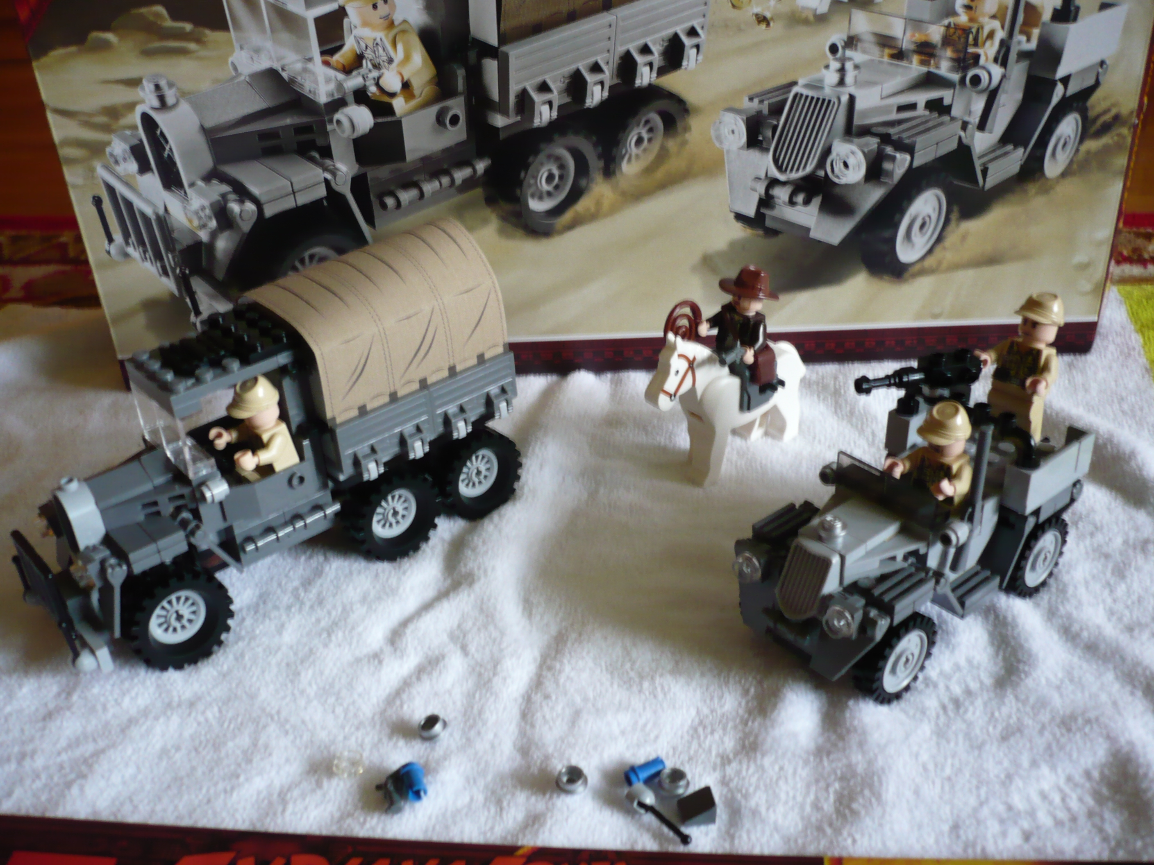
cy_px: 432
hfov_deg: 52.6
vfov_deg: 40.7
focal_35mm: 35
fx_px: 1167
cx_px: 577
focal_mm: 5.8
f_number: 2.8
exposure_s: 1/13
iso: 200
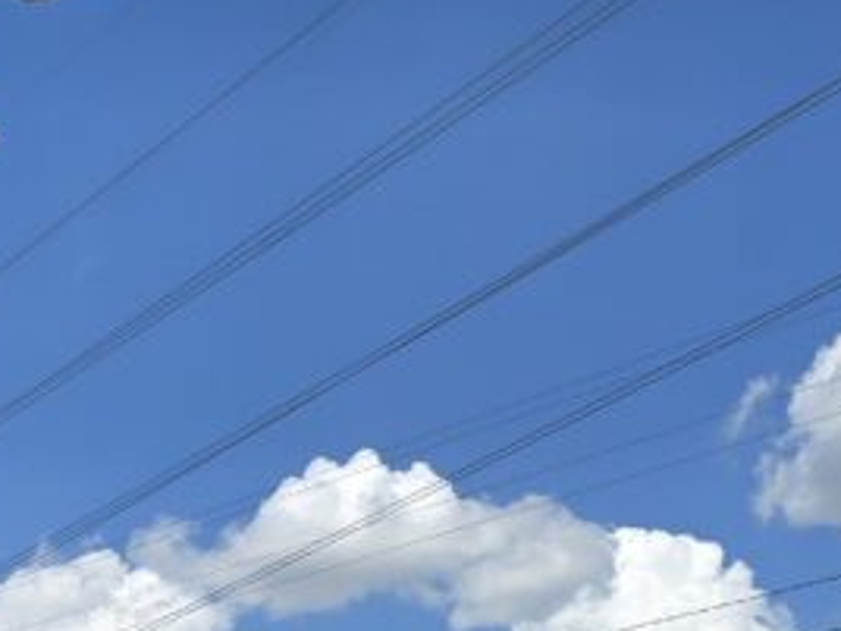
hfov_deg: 21.1
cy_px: 873
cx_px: -91
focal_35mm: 88
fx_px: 2138
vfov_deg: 15.7
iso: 12
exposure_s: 1/986
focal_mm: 6.3
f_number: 1.7
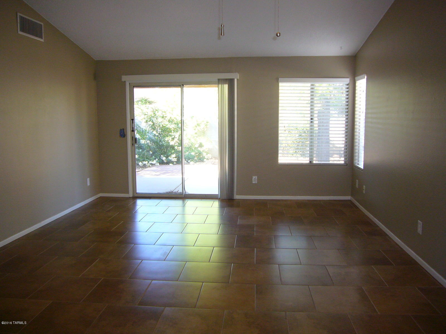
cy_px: 167
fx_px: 361
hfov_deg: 63.4
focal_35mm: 28
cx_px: 223
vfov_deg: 49.7
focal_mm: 4.6
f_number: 2.8
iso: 125
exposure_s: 1/30
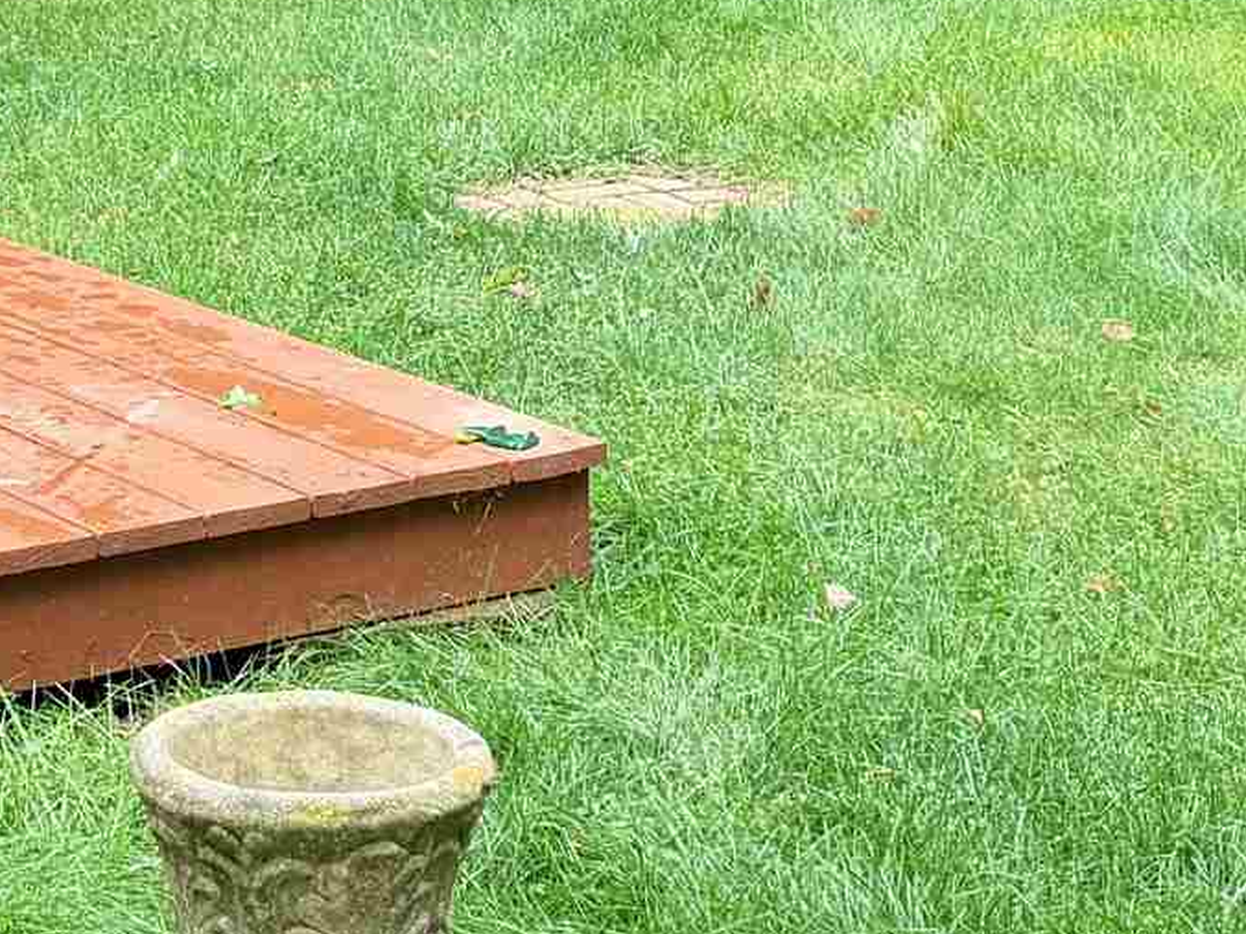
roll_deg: +1.1
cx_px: 70
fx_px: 3923
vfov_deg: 12.8
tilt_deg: -0.3
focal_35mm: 109
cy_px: -499
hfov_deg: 17.7
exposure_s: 1/196
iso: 64
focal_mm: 6.76
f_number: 1.78
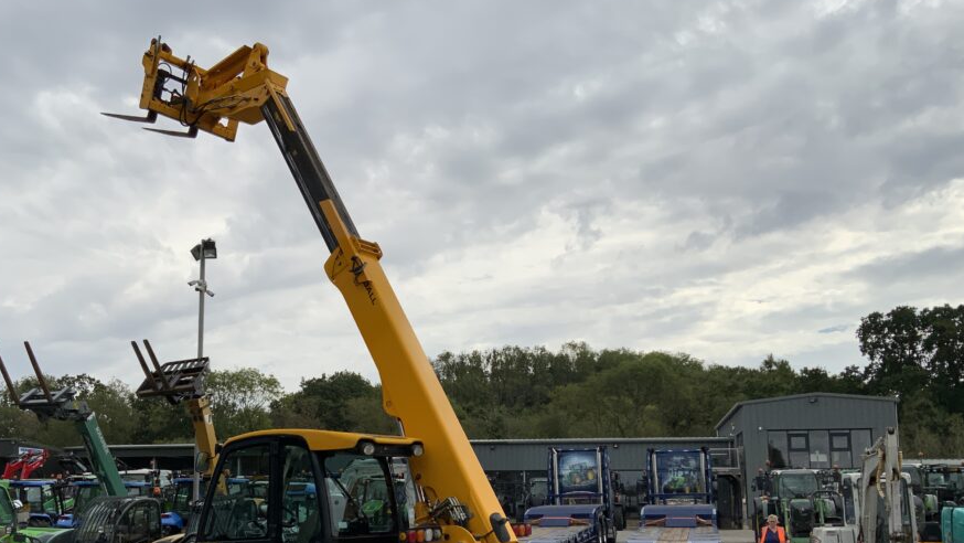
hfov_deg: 53.8
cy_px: 391
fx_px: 946
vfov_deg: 31.6
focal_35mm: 37
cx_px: 408
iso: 20
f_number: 1.8
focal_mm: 3
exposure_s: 1/2959
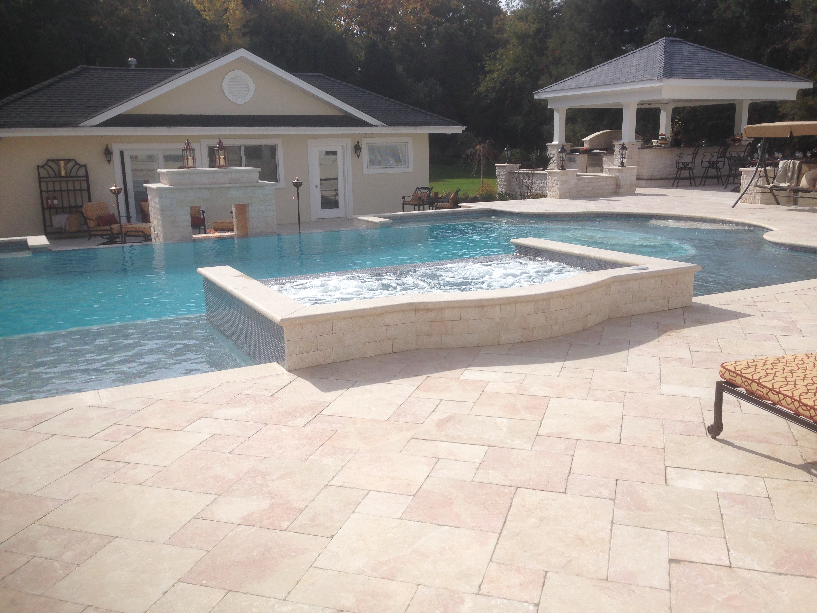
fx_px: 779
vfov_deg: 42.9
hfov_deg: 55.4
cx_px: 408
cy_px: 306
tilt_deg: -12.3
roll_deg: +0.1
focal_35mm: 33
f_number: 2.4
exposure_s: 1/2463
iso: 50
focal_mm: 4.12
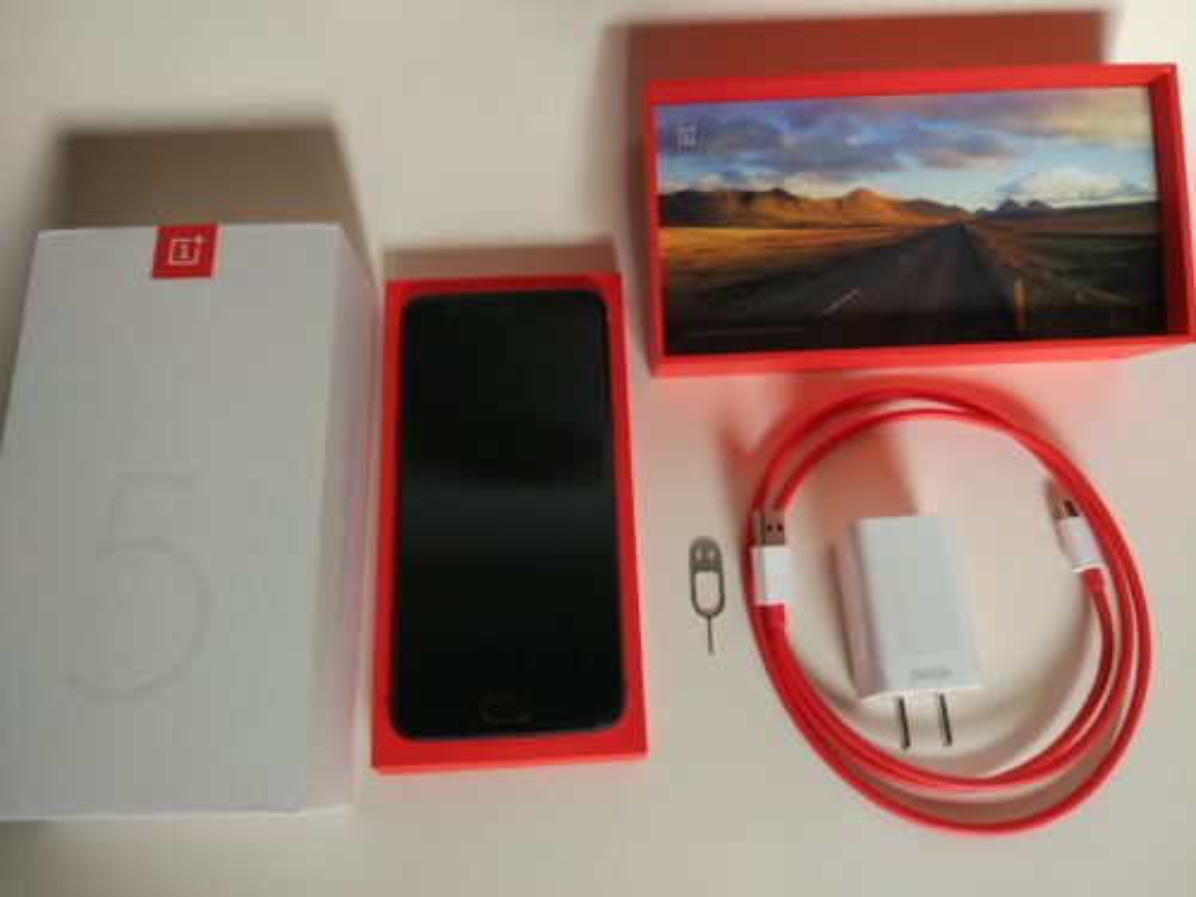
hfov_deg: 63.4
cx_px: 598
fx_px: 967
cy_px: 448
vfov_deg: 49.7
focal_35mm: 28
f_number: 2
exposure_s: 1/50
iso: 150
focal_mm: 4.26
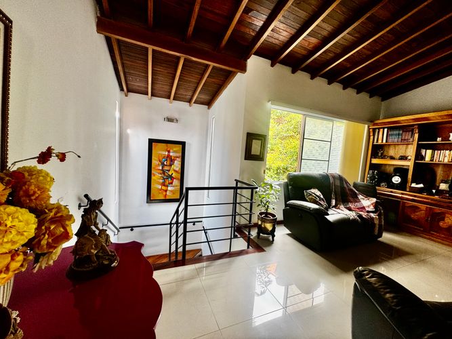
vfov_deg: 85.7
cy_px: 170
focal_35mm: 14
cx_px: 226
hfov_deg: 102.1
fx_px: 183
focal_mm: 2.22
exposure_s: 1/99
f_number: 2.2
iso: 80
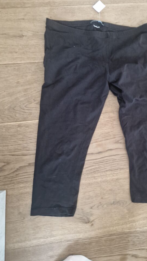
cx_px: 100
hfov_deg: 43.6
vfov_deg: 71.9
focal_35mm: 26
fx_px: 180
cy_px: 127
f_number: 1.8
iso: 500
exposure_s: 1/25
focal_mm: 5.4
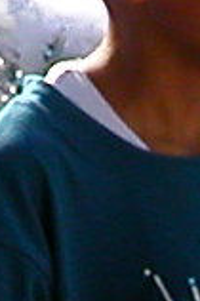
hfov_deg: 3.5
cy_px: -290
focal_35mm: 390
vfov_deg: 5.2
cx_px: -194
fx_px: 3257
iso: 100
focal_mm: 5.6
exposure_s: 1/340
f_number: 4.5
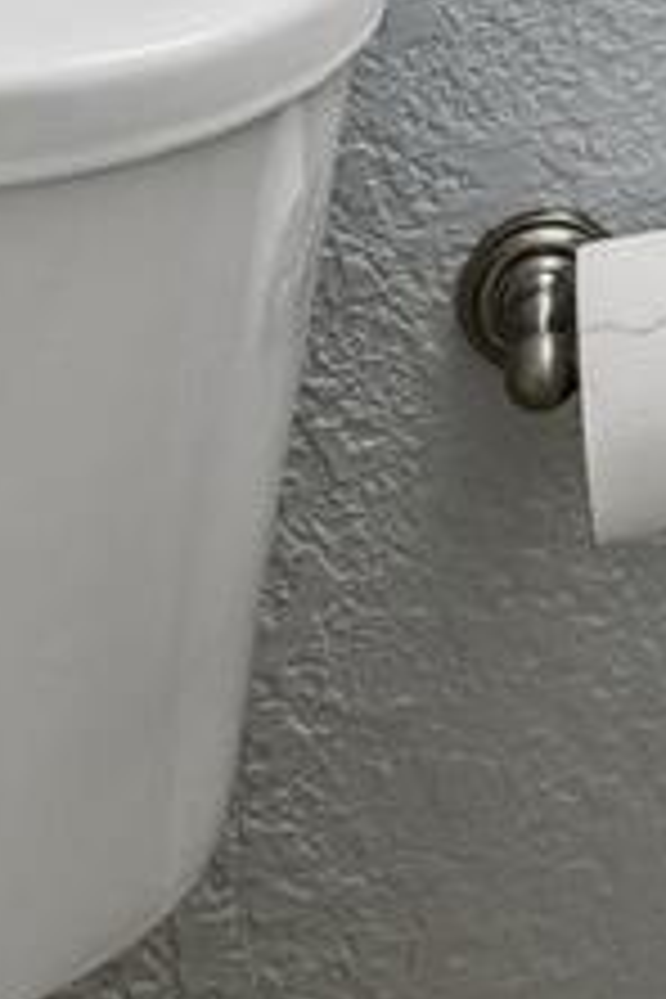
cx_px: 1332
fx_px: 2553
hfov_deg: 12.9
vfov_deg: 17.9
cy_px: -783
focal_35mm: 92
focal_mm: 17
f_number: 10
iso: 400
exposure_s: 1/15
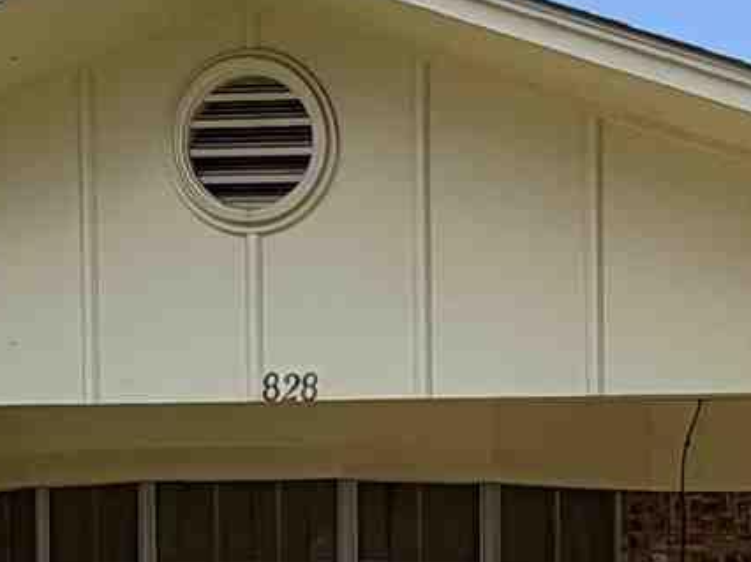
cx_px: 853
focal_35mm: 101
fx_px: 2190
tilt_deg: +0.3
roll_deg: -0.4
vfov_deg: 13.6
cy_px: 886
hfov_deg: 18.6
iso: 32
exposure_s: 1/770
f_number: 2.2
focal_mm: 2.22
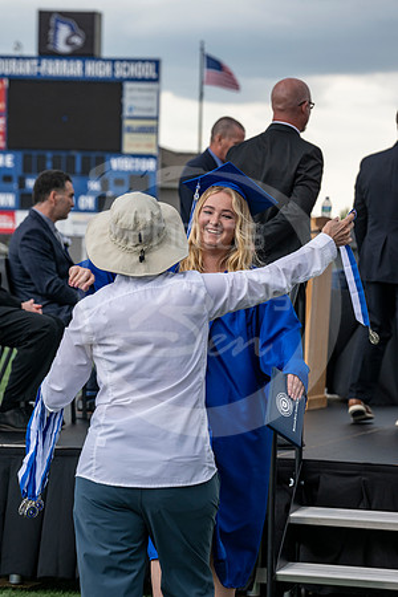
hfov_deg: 8.1
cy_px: 298
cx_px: 199
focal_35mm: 170
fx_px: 2819
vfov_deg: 12.1
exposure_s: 1/250
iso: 250
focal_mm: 170
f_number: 8
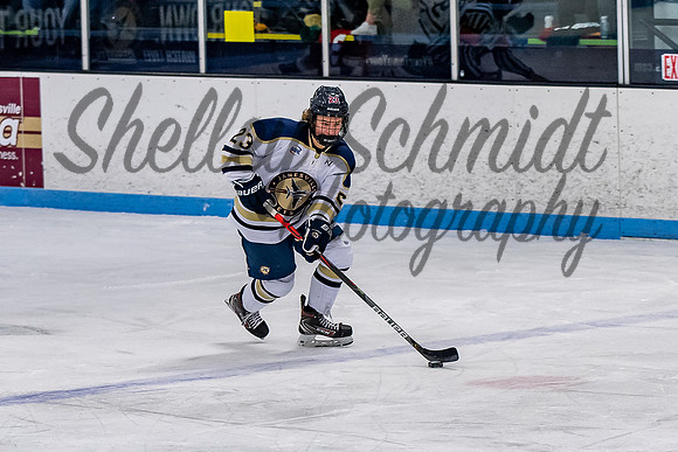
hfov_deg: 7.2
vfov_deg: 4.8
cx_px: 346
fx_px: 5371
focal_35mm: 285
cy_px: 223
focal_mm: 102
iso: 1100
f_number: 3.2
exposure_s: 1/800
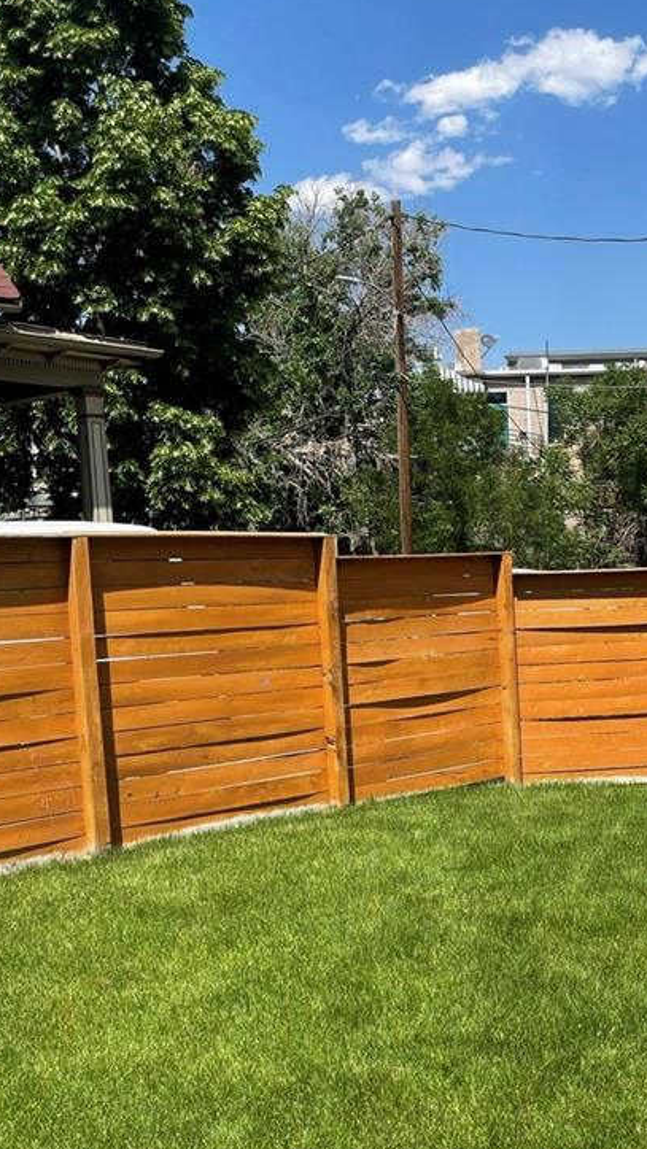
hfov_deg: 24.9
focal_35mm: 47
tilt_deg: -6.8
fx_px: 1433
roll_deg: +1.9
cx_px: 542
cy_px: 753
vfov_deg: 43.2
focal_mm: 4.2
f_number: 1.6
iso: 32
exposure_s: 1/3300
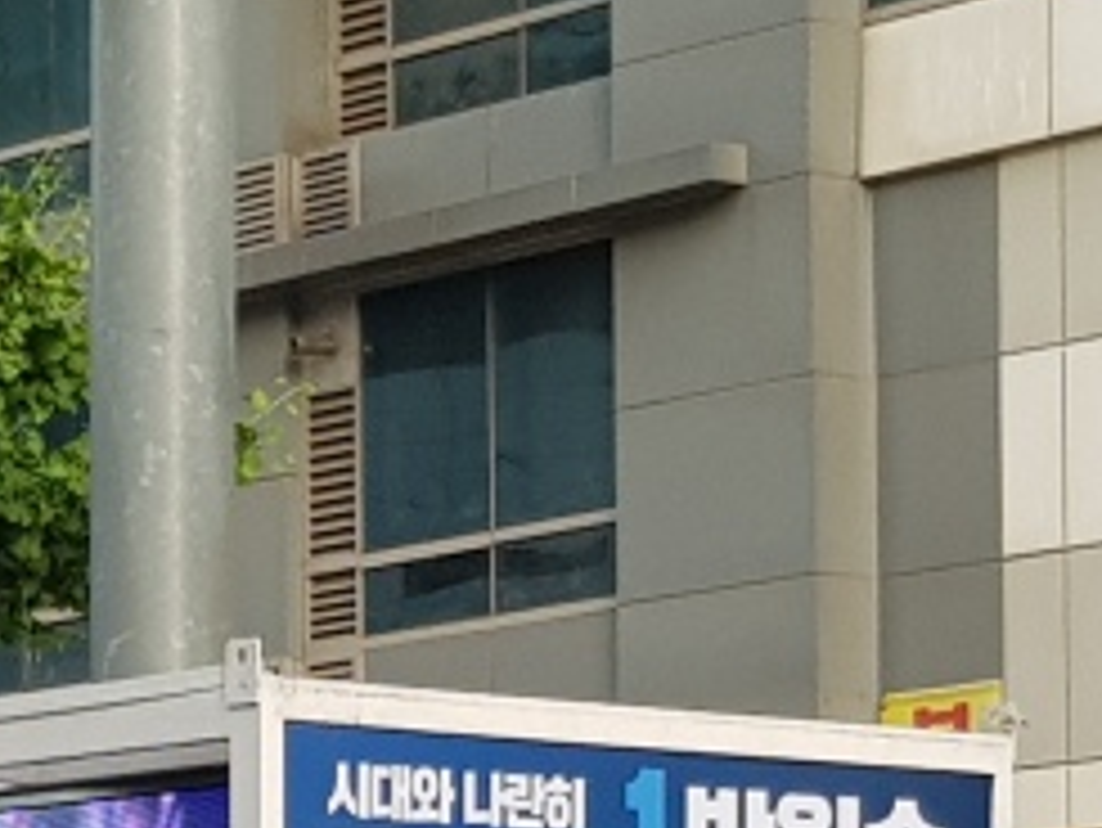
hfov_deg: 25.4
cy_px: 1037
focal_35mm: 69
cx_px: -207
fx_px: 2198
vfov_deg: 19.8
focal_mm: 4.2
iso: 40
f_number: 1.7
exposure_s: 1/197
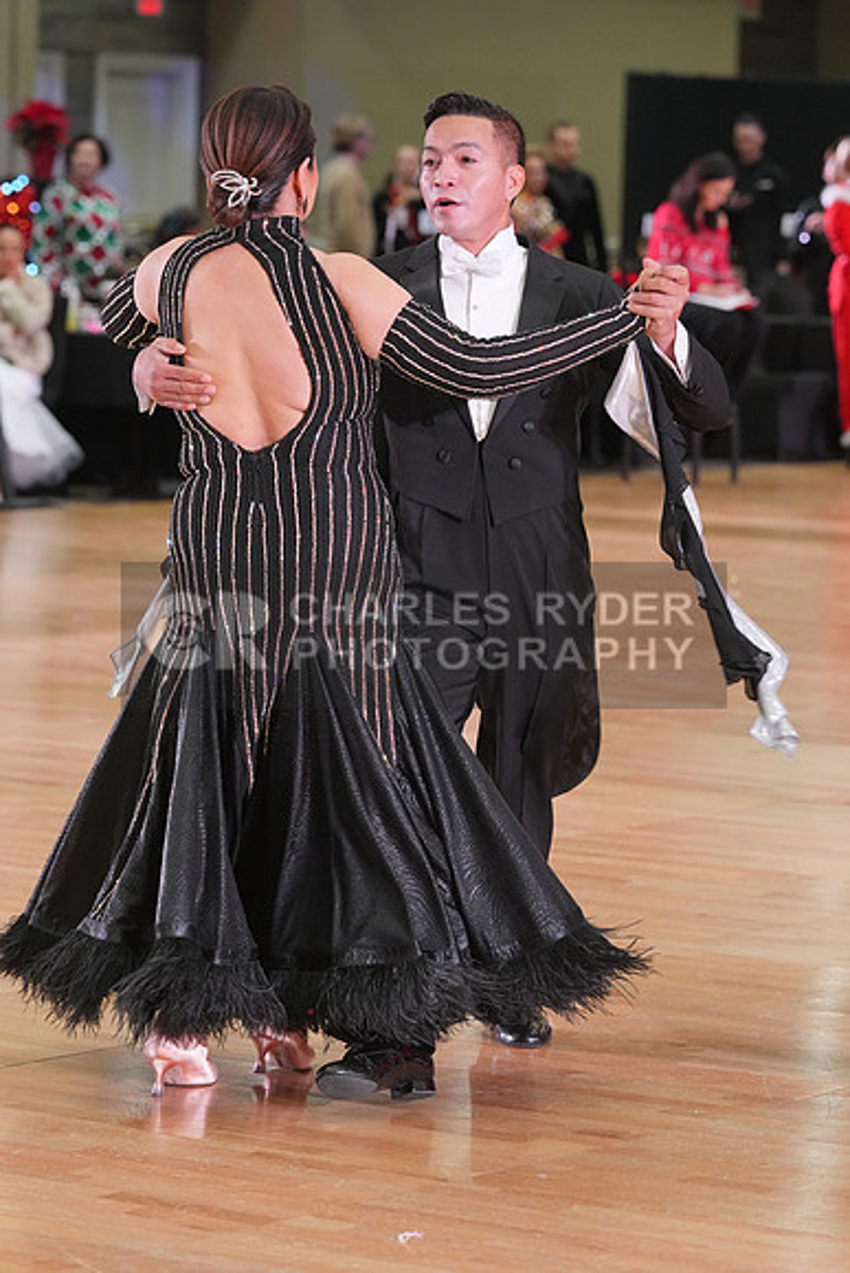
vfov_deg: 13.8
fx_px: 5274
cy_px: 636
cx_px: 425
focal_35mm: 149
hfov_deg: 9.2
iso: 3200
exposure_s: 1/200
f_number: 5.6
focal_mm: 149
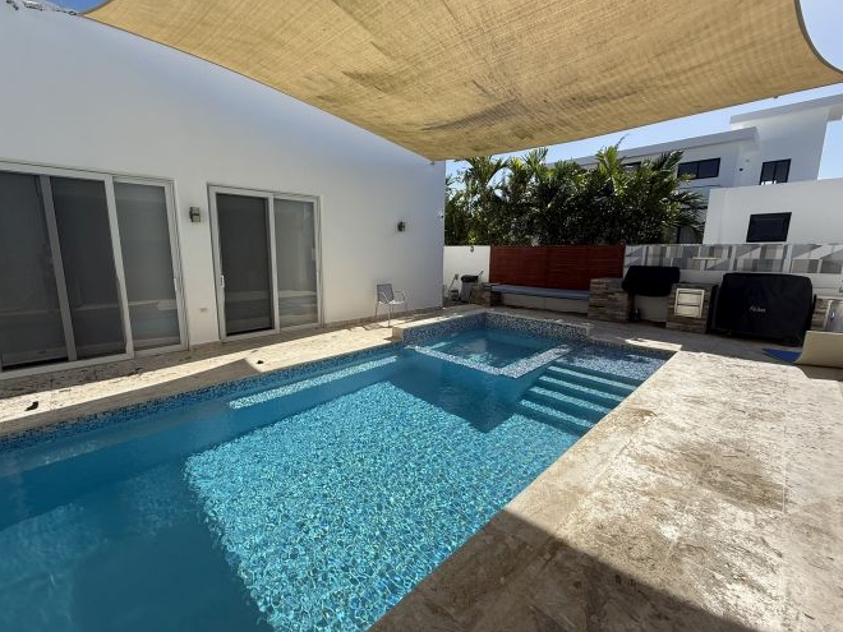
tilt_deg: -8.1
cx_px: 395
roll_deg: +0.6
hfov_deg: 98.0
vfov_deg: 81.7
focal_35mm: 15
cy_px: 310
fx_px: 365
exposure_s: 1/2611
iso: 50
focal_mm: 2.22
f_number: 2.2
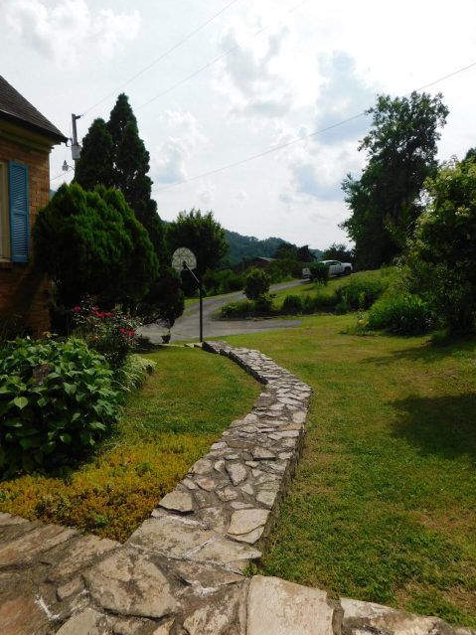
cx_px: 240
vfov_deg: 71.6
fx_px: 440
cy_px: 324
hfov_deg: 56.8
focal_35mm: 24
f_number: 6
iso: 125
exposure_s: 1/640
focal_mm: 4
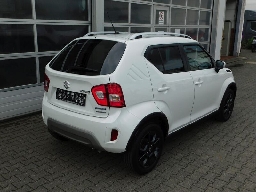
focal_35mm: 36
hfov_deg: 51.4
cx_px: 128
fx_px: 266
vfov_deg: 39.7
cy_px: 96
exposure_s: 1/1250
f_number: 3.5
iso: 125
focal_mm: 6.3
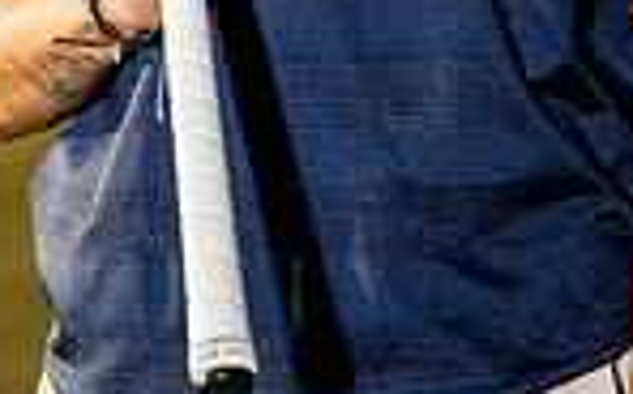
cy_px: -514
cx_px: 244
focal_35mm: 217
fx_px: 3738
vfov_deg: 5.8
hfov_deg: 9.7
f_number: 4
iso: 100
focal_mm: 70
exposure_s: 1/1250
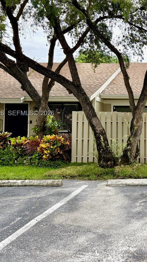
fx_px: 298
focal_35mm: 43
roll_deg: +0.2
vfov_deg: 47.2
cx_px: 186
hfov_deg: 24.5
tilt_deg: +3.2
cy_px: 114
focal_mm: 6.76
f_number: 1.78
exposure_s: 1/567
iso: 100
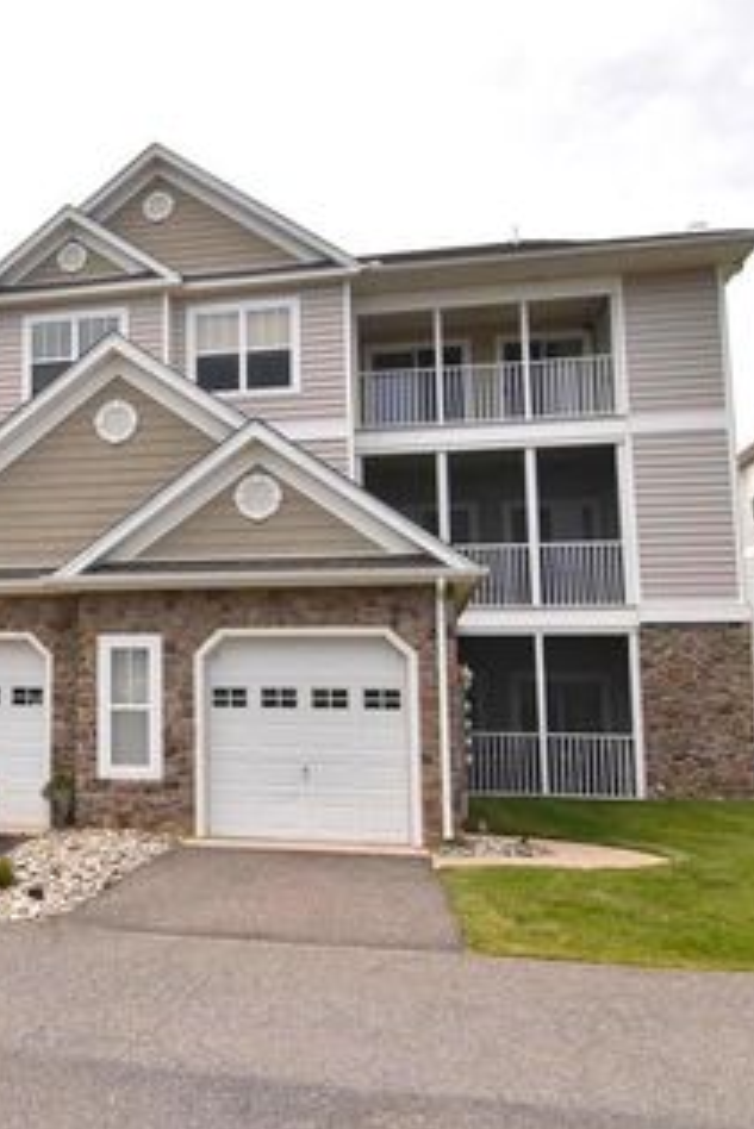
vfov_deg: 50.7
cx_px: -11
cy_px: 539
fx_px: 1192
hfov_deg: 32.2
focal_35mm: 38
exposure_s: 1/800
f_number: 14
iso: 800
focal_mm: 16
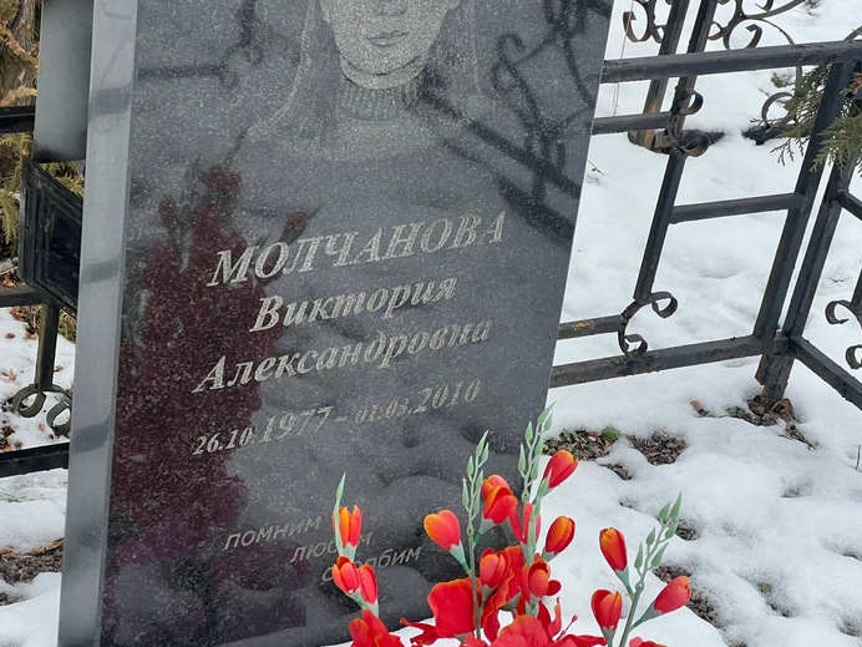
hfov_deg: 22.0
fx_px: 2216
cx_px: 379
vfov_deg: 16.6
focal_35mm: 89
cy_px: 312
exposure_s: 1/99
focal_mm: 9
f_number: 2.8
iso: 100
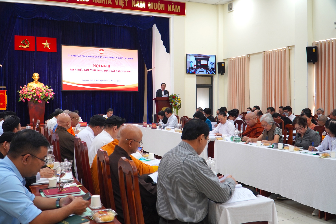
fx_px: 308
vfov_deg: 40.0
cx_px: 168
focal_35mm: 33
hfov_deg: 57.2
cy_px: 112
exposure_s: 1/40
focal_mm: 22
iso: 320
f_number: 4
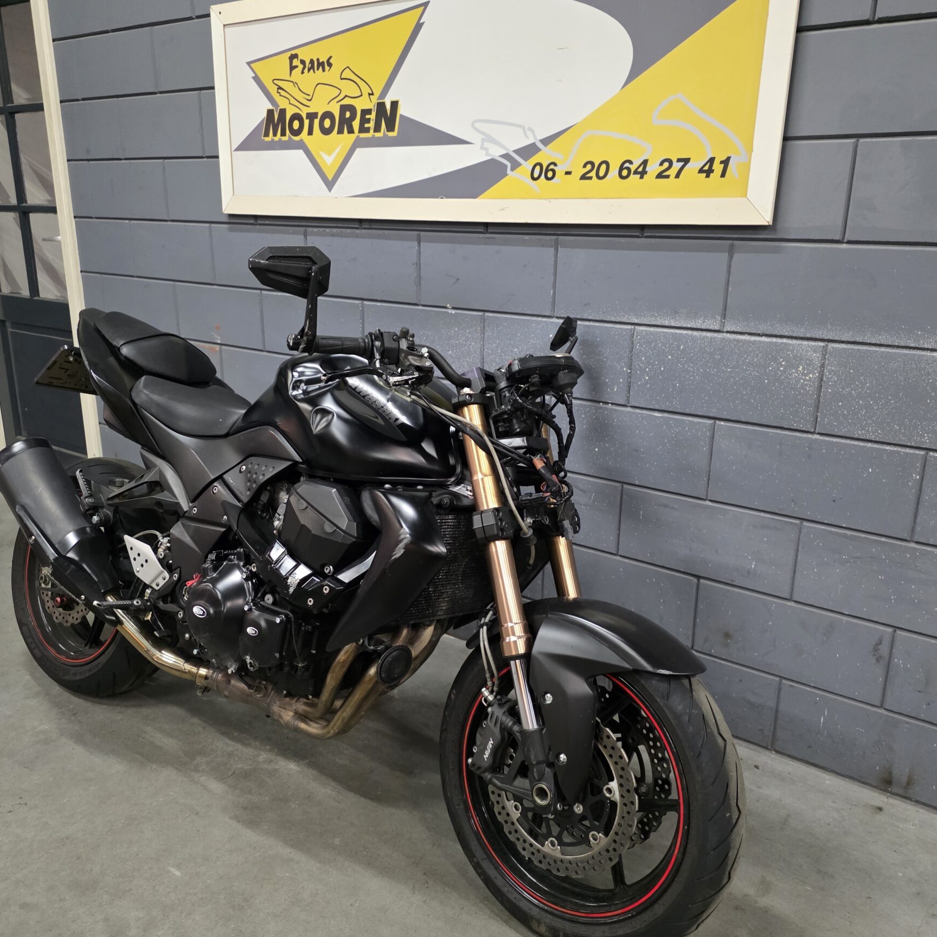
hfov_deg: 57.3
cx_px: 466
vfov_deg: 57.3
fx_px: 857
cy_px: 473
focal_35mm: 28
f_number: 1.7
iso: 1600
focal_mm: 6.25
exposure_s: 1/100
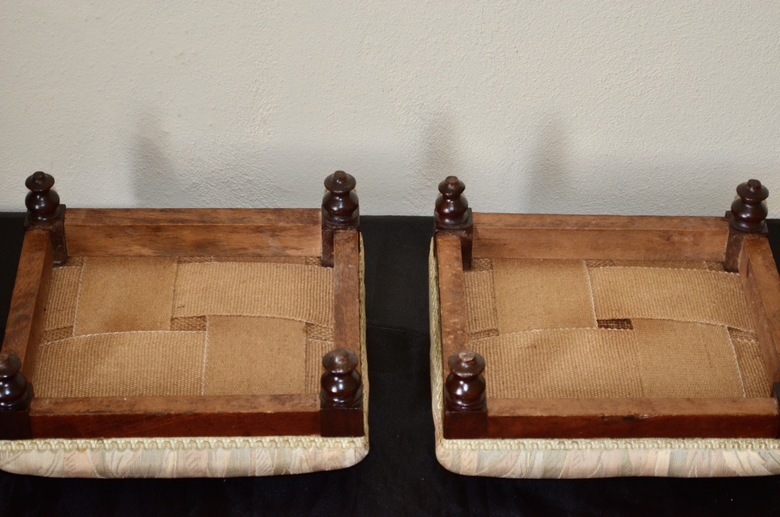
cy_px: 258
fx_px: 1784
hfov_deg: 24.7
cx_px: 390
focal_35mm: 82
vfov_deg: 16.5
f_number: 5.6
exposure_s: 1/60
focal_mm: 55
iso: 1250
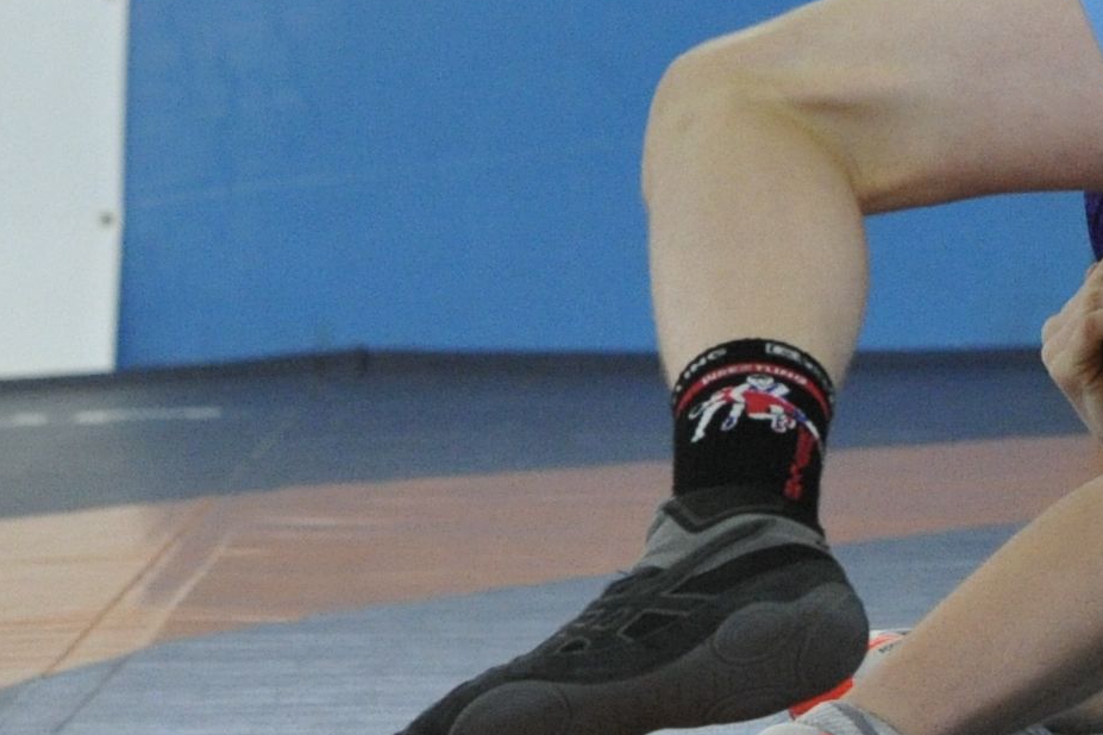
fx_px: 6464
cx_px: 1290
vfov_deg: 6.5
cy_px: 124
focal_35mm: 211
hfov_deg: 9.6
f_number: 5
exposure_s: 1/1000
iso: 4000
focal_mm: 86
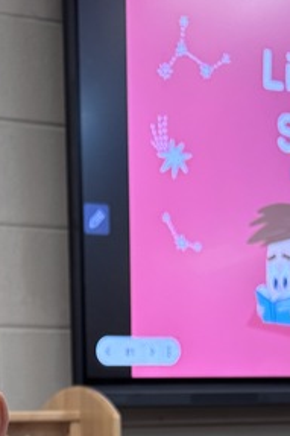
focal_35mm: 89
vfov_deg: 19.3
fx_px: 1077
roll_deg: +2.4
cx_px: 11
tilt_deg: -10.5
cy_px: 694
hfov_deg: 15.1
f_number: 1.78
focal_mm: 6.76
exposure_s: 1/60
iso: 250
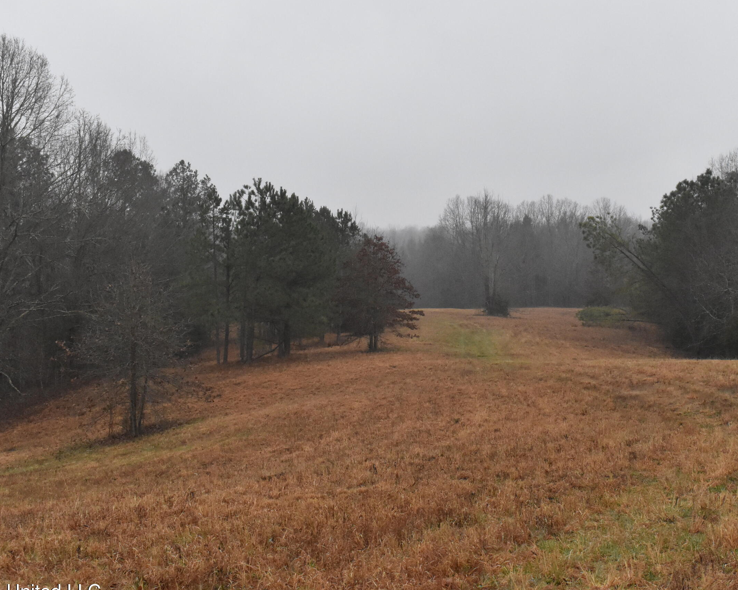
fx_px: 1463
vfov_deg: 22.8
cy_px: 279
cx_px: 476
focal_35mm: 67
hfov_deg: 28.2
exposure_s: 1/800
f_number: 11
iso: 3200
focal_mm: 34
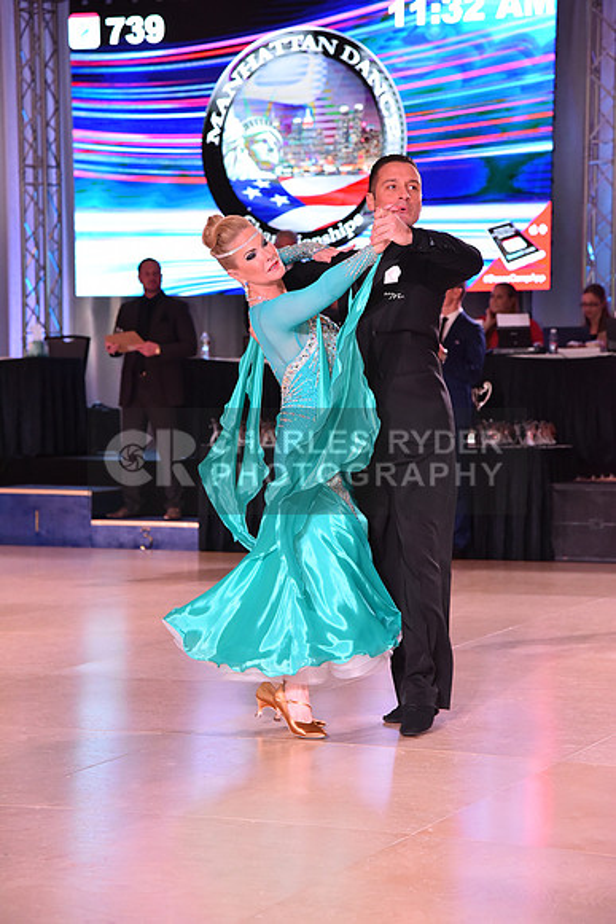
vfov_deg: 23.6
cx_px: 308
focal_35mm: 86
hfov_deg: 15.9
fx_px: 2206
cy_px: 462
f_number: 5.6
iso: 2500
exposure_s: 1/320
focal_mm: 86
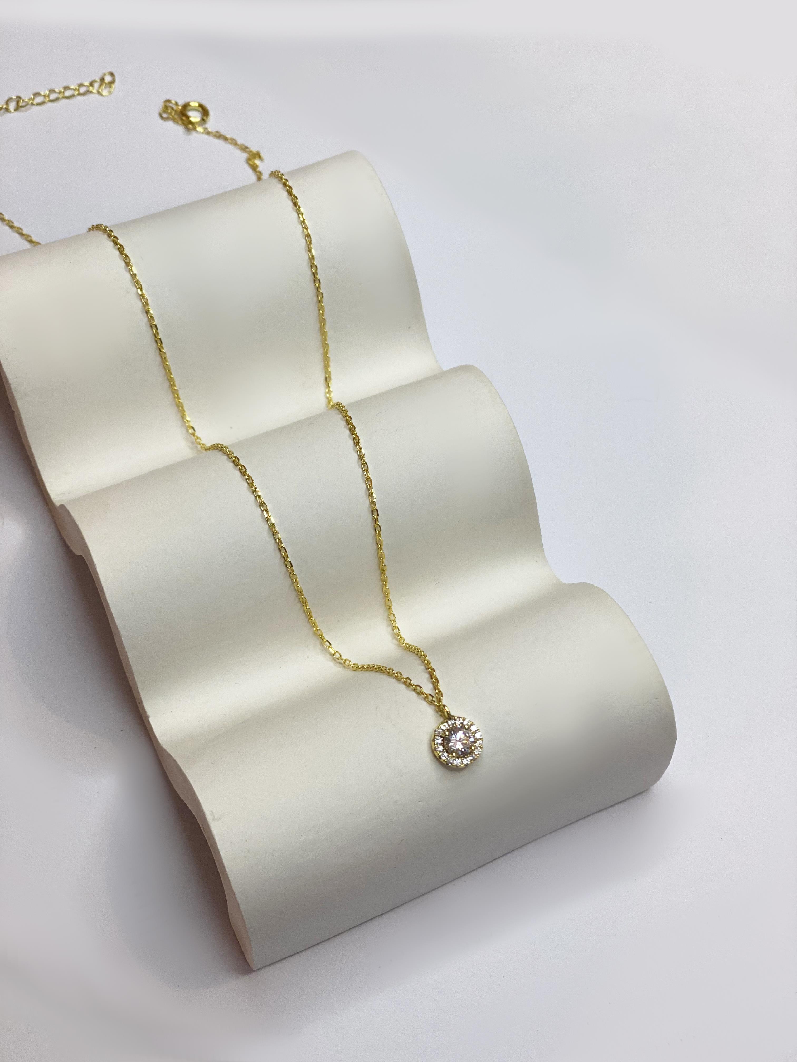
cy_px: 531
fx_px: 1596
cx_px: 398
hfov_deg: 28.0
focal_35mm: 52
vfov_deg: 36.8
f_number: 2
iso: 80
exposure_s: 1/100
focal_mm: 6
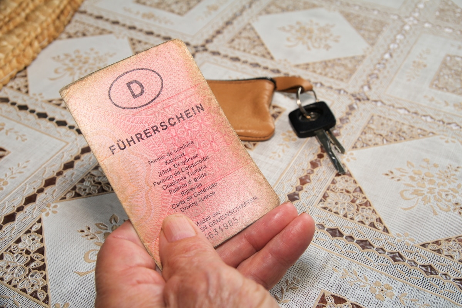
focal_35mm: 46
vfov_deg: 28.9
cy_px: 154
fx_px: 597
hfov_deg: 42.3
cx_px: 231
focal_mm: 31
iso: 250
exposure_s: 1/80
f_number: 8
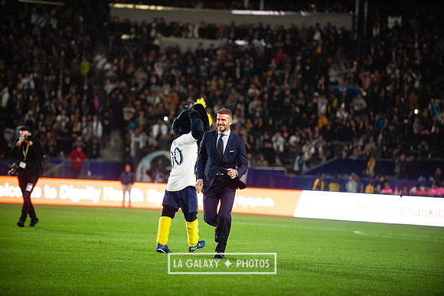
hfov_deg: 11.8
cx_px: 222
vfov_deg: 7.8
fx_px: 2157
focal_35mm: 175
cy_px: 148
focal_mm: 175
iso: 3200
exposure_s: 1/2000
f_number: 2.8
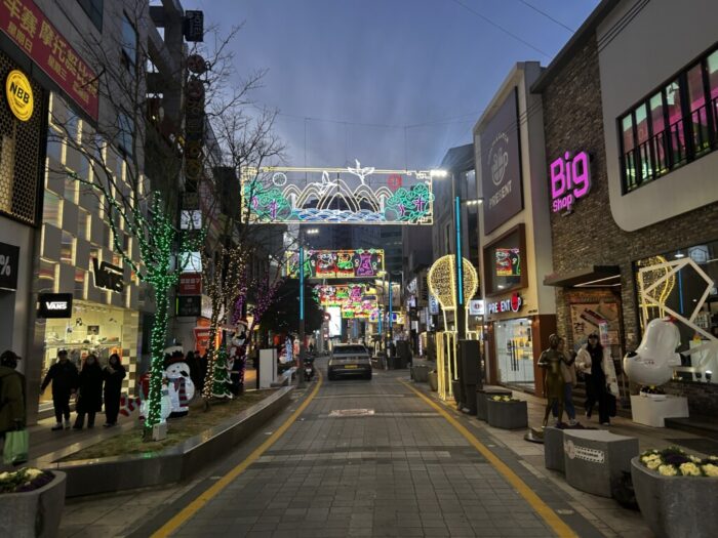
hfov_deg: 67.3
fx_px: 539
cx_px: 359
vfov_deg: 53.1
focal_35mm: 26
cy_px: 269
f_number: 1.5
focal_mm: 5.7
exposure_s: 1/120
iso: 80
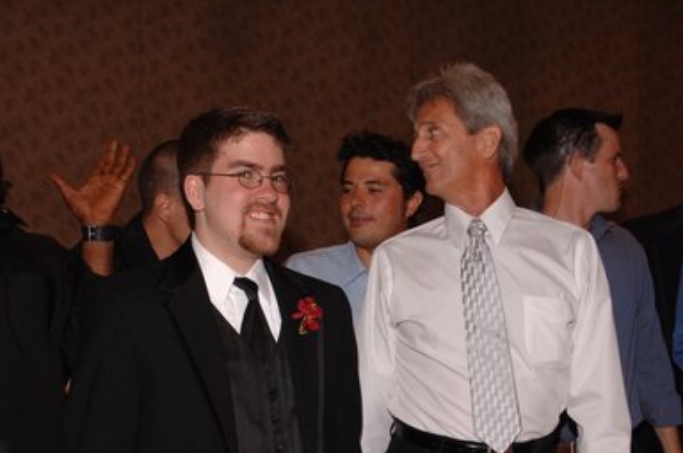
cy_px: 354
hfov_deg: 28.8
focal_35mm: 70
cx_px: 269
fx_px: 1326
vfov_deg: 19.2
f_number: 5.6
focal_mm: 28
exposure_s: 1/50
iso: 400
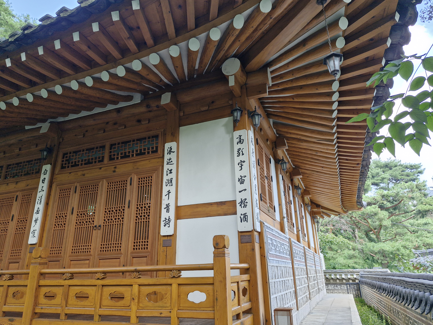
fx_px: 288
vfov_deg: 58.9
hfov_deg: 73.9
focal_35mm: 23
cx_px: 216
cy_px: 162
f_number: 1.8
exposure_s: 1/180
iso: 100
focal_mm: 5.54
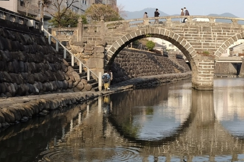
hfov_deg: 34.0
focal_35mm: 57
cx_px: 194
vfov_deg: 23.6
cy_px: 49
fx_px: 386
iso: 400
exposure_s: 1/400
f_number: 8
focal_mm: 22.3
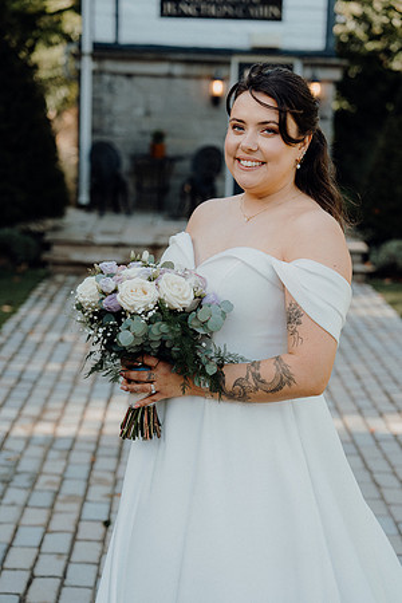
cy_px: 302
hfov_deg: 19.5
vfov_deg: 28.8
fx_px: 1172
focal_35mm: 70
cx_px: 201
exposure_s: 1/250
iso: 125
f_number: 3.5
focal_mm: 70
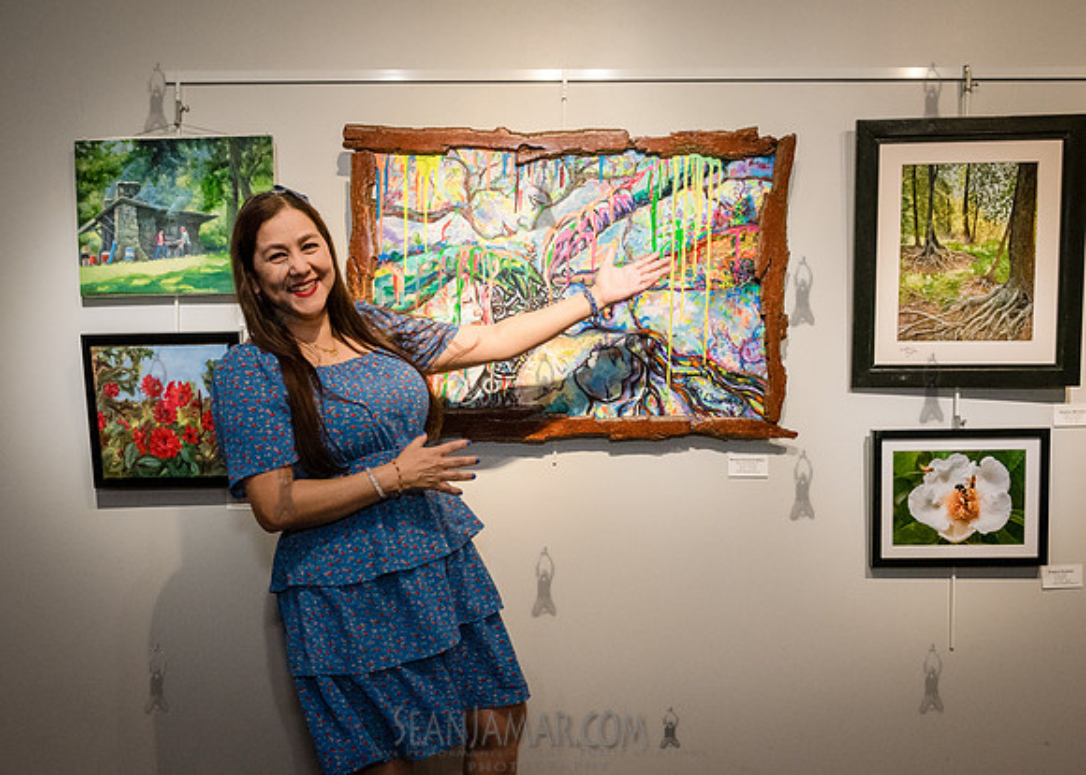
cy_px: 400
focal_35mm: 35
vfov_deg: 40.0
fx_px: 1065
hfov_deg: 53.9
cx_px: 483
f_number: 5.6
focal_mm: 28
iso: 4000
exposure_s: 1/320
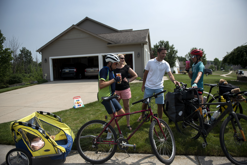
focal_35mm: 24
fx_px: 165
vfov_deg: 53.2
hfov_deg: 73.7
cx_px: 124
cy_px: 82
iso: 100
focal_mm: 24
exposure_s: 1/3200
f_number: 2.8
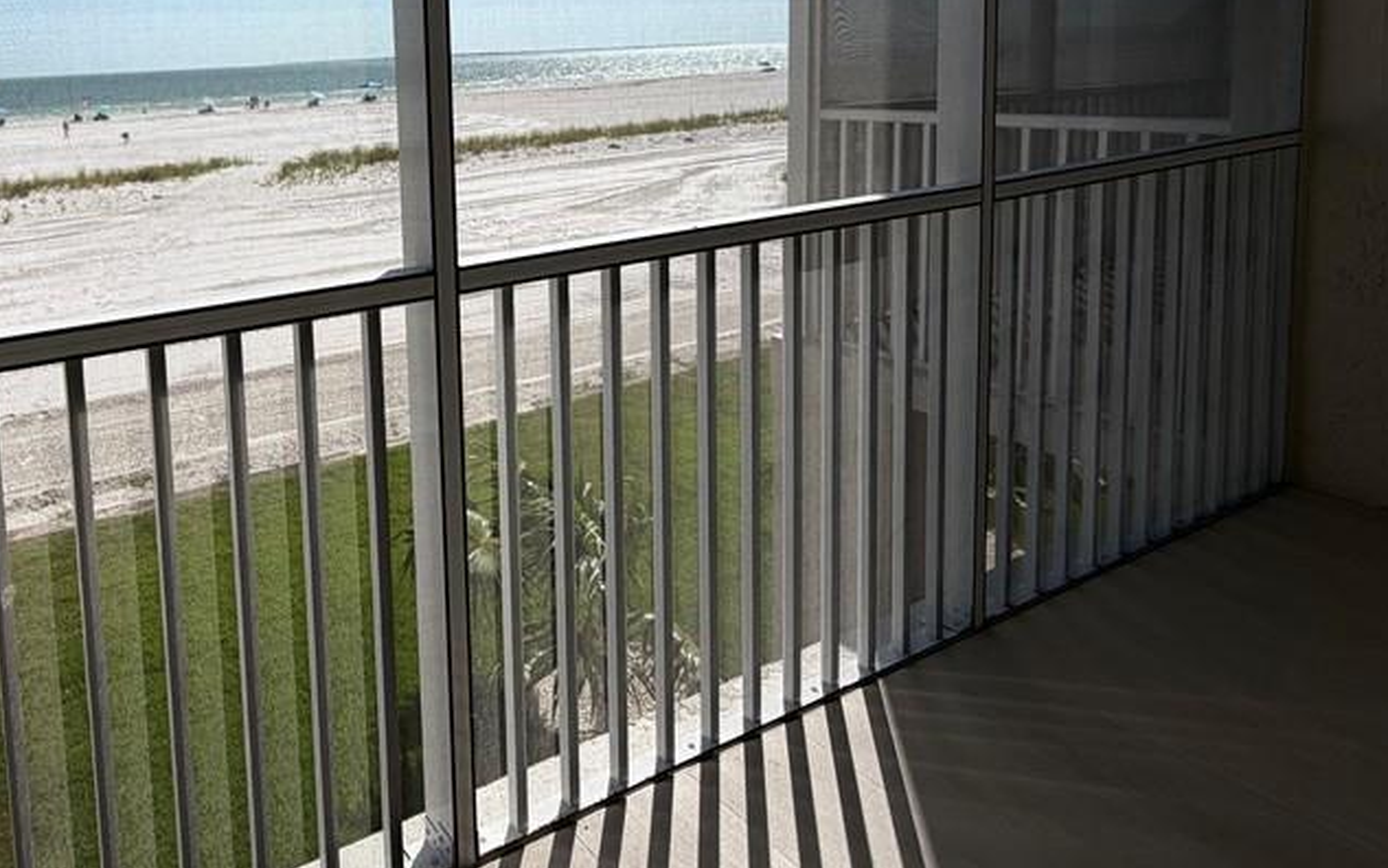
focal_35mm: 24
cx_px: 294
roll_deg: +2.7
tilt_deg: -6.3
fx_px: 908
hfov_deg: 68.2
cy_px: 149
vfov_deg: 47.7
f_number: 2.2
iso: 20
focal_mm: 2.22
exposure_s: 1/770
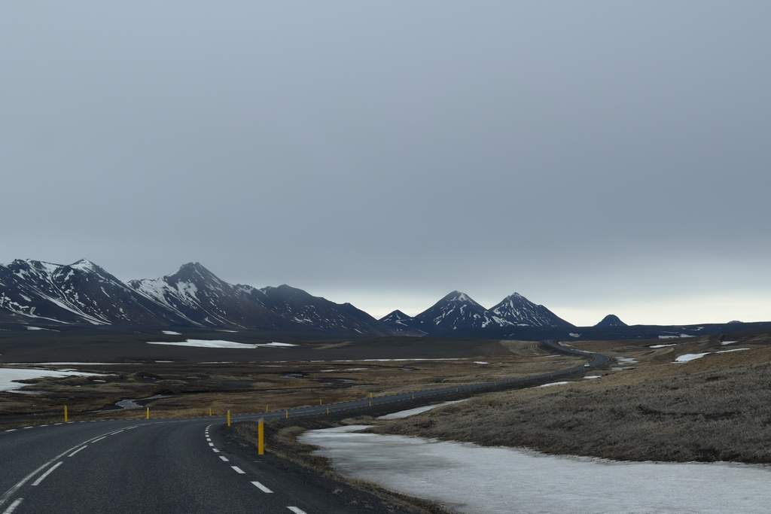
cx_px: 386
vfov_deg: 16.6
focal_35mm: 82
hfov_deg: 24.6
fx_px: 1767
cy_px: 257
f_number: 8
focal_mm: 55
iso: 220
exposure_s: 1/250
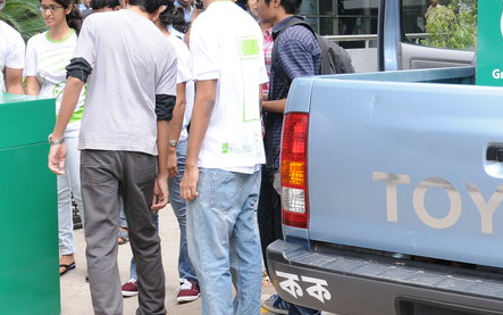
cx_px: 288
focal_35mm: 74
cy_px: 61
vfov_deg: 17.4
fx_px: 1017
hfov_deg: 27.7
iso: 200
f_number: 5.6
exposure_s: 1/100
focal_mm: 21
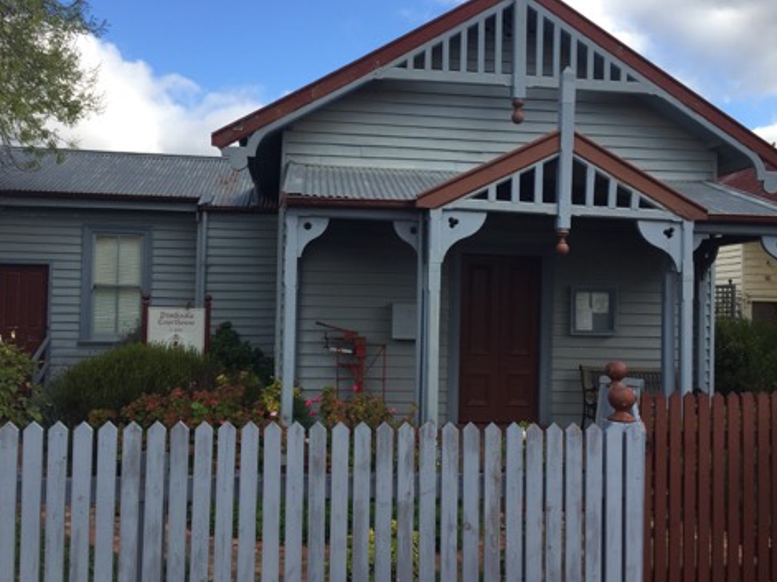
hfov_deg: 56.8
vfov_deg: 44.1
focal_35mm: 32
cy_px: 289
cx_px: 391
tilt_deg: +2.0
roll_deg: -1.2
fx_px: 718
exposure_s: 1/791
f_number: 2.2
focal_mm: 4.15
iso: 32
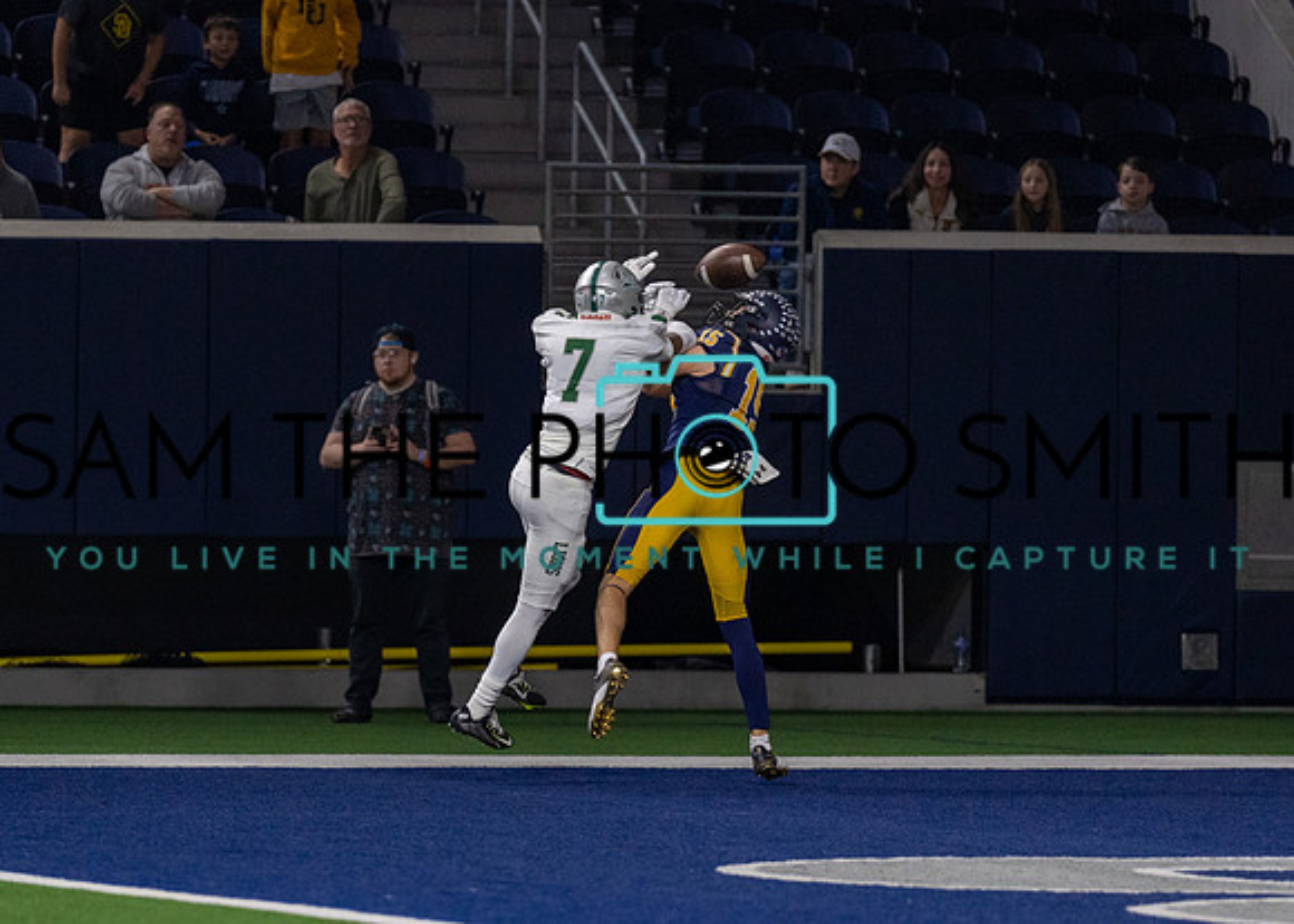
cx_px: 388
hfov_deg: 5.4
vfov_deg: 3.8
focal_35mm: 377
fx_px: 13836
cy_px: 540
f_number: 2.8
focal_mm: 200
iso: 2000
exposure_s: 1/1000
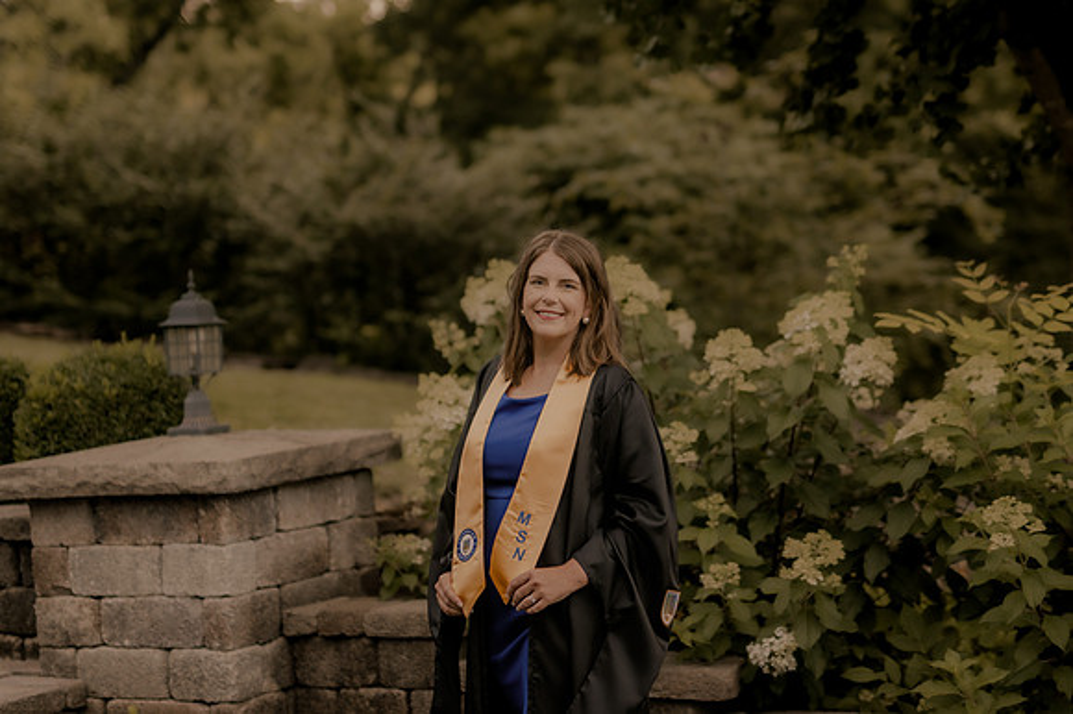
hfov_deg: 27.0
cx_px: 536
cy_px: 357
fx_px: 2234
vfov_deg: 18.2
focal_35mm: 75
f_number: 1.8
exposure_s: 1/250
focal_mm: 50
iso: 320
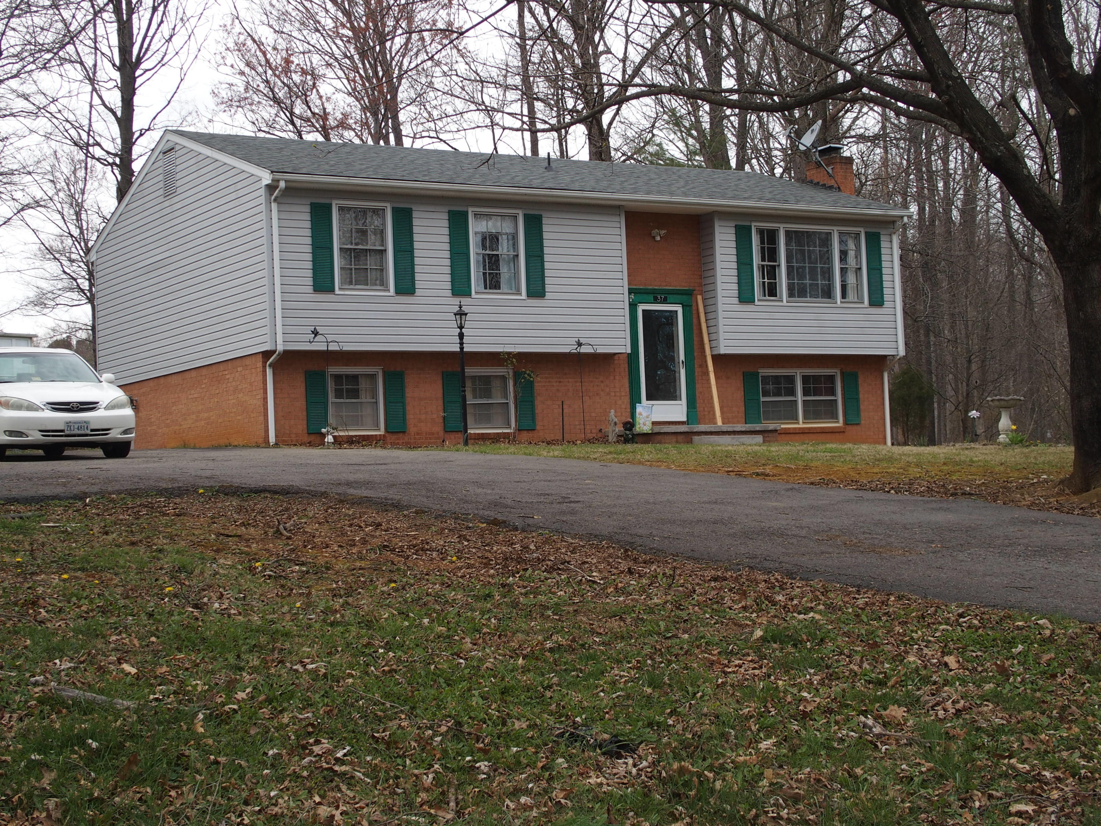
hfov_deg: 33.8
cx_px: 550
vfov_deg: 25.7
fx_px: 1813
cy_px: 413
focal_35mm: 57
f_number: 3.5
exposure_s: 1/500
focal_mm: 12
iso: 100
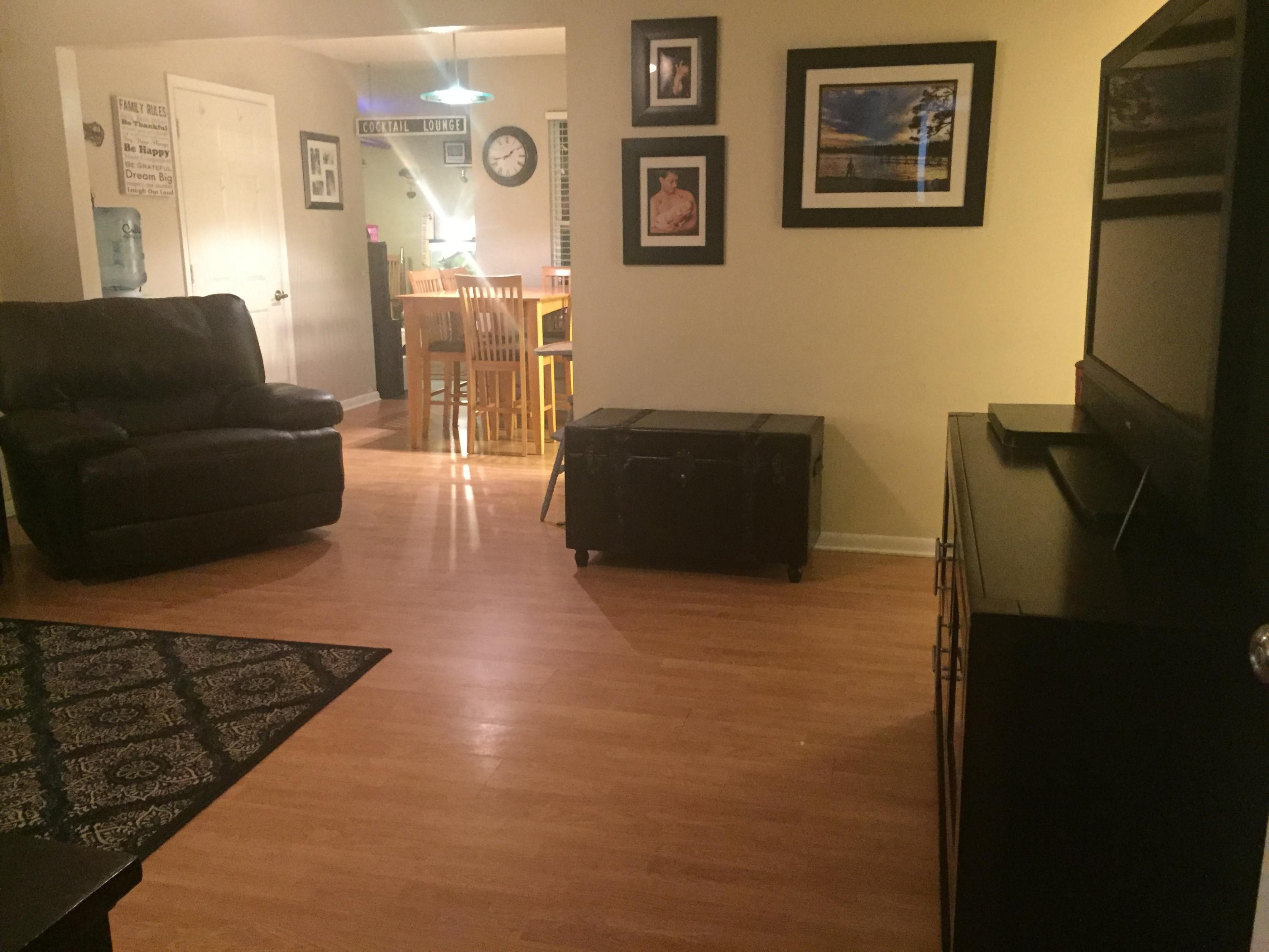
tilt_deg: -13.9
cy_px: 476
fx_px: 1063
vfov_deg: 48.2
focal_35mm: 29
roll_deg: +0.0
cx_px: 634
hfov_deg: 61.7
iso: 400
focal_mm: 4.15
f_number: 2.2
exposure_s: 1/15
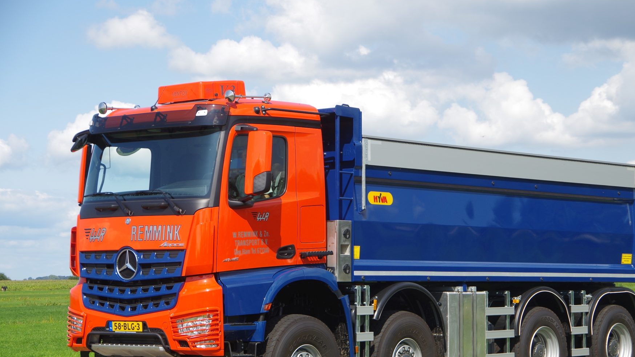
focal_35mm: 83
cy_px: 231
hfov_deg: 25.6
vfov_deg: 14.5
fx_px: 1397
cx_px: 349
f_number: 4.5
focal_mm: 48
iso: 100
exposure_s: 1/320
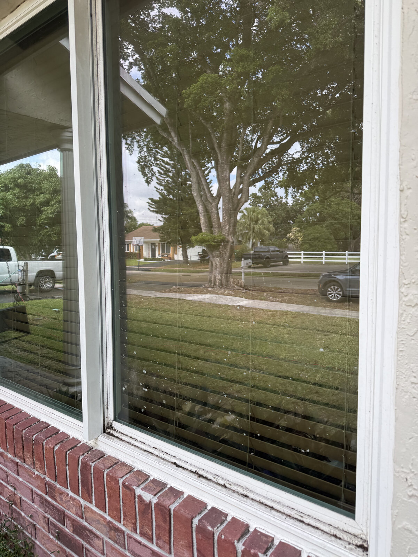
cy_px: 278
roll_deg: -1.5
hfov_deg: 56.8
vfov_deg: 71.6
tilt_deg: -6.8
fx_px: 386
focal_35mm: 24
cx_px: 209
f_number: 1.78
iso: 80
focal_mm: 6.76
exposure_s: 1/430
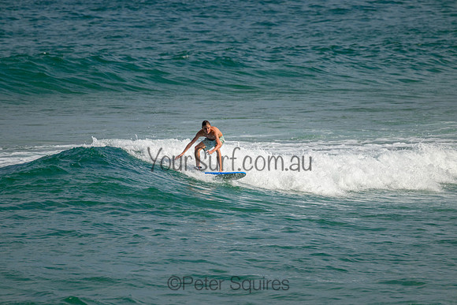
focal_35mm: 800
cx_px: 228
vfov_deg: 1.7
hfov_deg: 2.6
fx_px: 10157
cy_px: 152
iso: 720
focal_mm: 800
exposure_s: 1/2000
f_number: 11
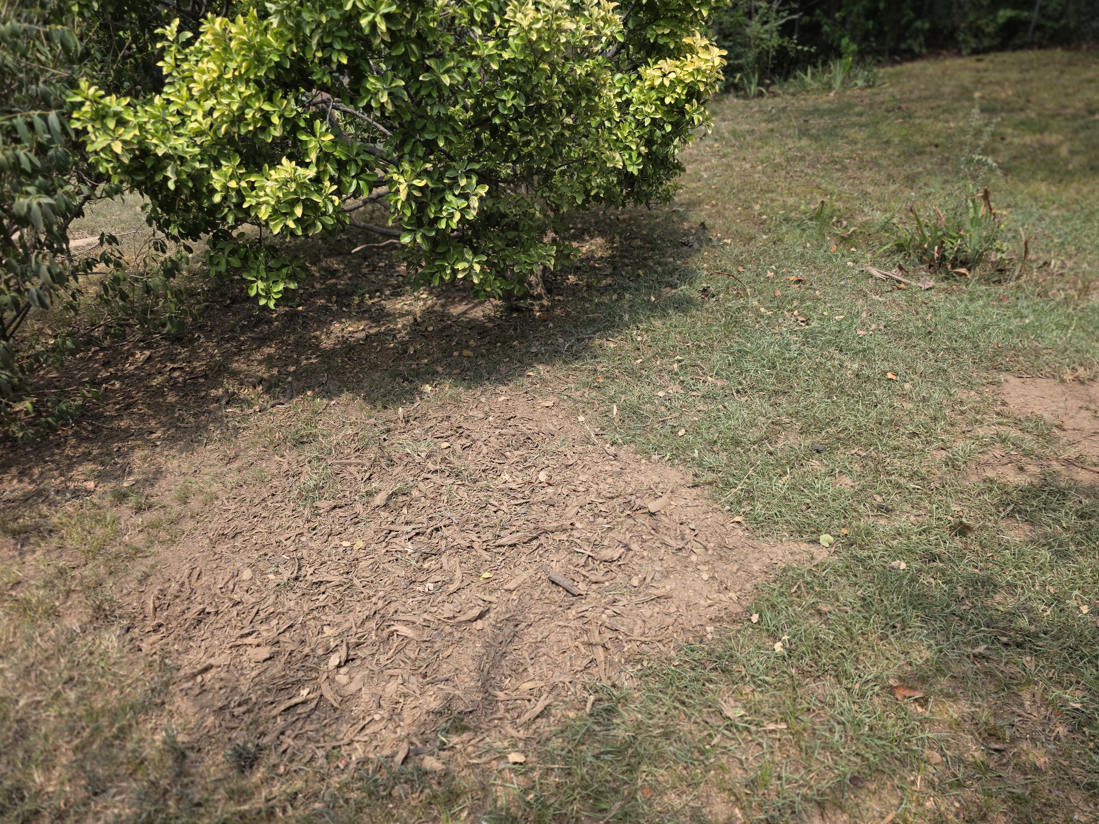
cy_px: 412
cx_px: 550
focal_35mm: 23
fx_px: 730
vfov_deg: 58.9
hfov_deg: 73.9
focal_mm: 6.25
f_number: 1.7
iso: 80
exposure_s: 1/2436
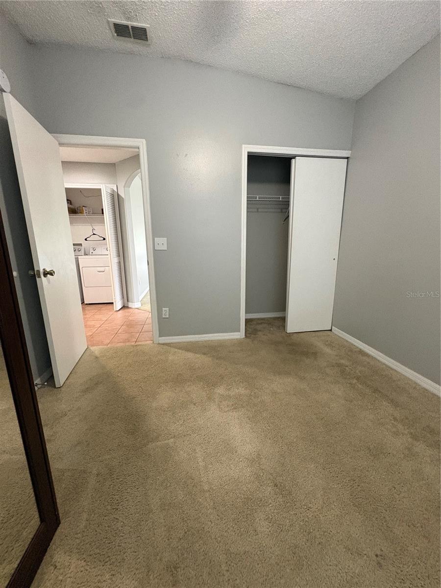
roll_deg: +0.5
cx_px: 220
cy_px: 294
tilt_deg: -11.2
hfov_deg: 85.7
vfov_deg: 102.1
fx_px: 238
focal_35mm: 14
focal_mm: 2.22
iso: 640
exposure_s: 1/60
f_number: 2.2
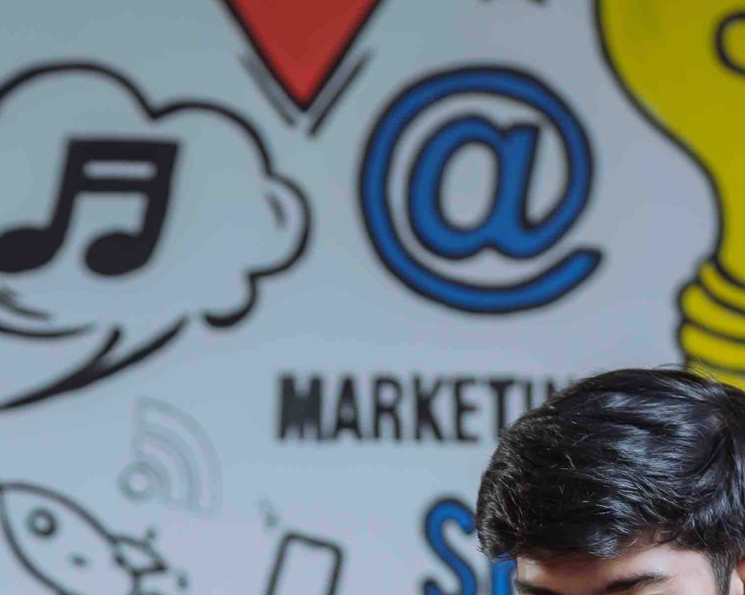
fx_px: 4145
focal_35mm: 188
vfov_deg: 8.0
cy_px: 934
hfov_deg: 10.2
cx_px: 86
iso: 100
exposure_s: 1/100
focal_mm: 50
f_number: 1.8
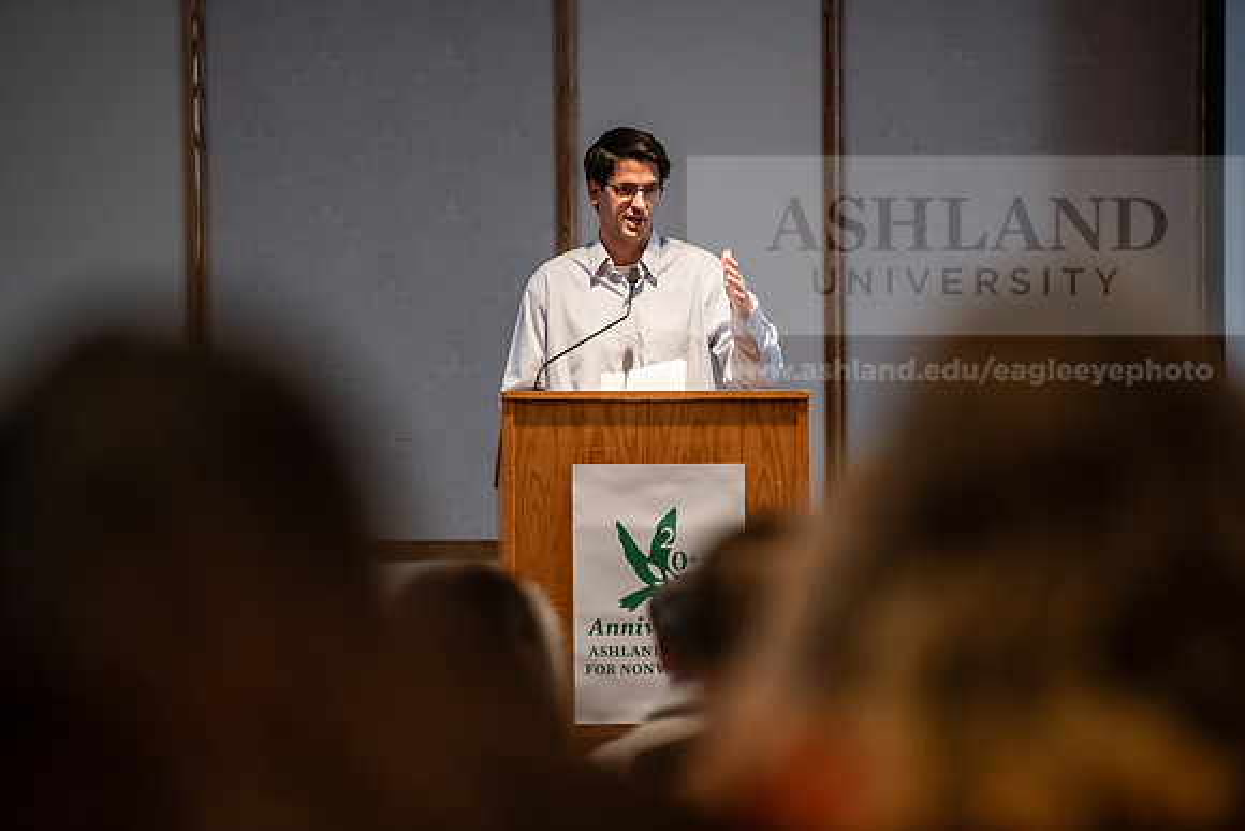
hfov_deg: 10.8
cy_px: 416
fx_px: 6572
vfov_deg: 7.2
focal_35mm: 190
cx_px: 622
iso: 2500
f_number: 3.2
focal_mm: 190
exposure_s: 1/200
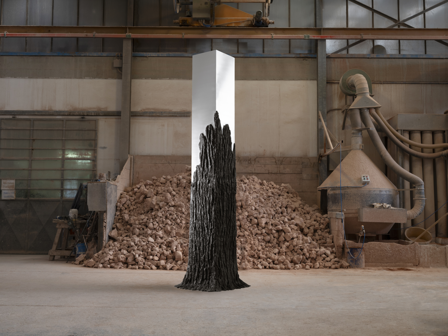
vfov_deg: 37.7
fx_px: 492
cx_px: 224
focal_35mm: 38
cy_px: 168
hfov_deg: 49.0
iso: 200
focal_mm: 48.2
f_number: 13
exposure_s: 1/4
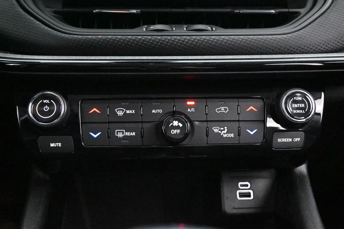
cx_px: 172
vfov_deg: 39.1
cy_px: 114
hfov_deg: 56.1
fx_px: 322
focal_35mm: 34
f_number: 4
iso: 28800
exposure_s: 1/40
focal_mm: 22.5
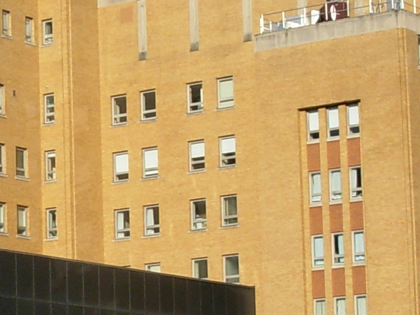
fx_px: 2317
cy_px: 233
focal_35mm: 191
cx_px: -12
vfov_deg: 7.8
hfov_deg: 10.3
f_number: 5.3
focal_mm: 7.5
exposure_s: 1/395
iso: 79
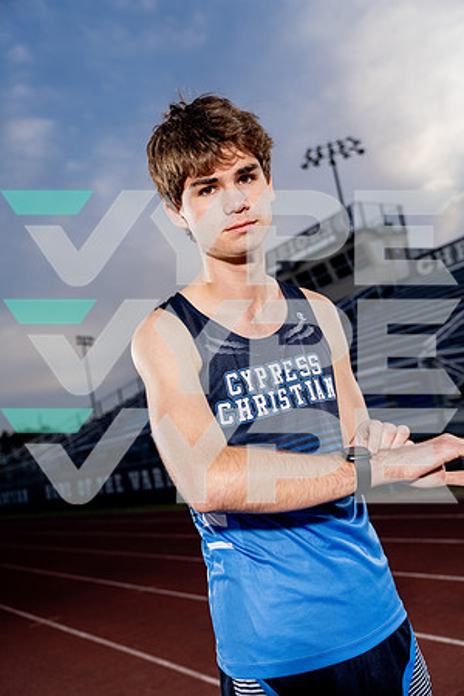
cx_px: 232
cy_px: 348
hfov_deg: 36.9
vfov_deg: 53.1
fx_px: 696
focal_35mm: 36
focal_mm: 36
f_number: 4
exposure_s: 1/250
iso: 100
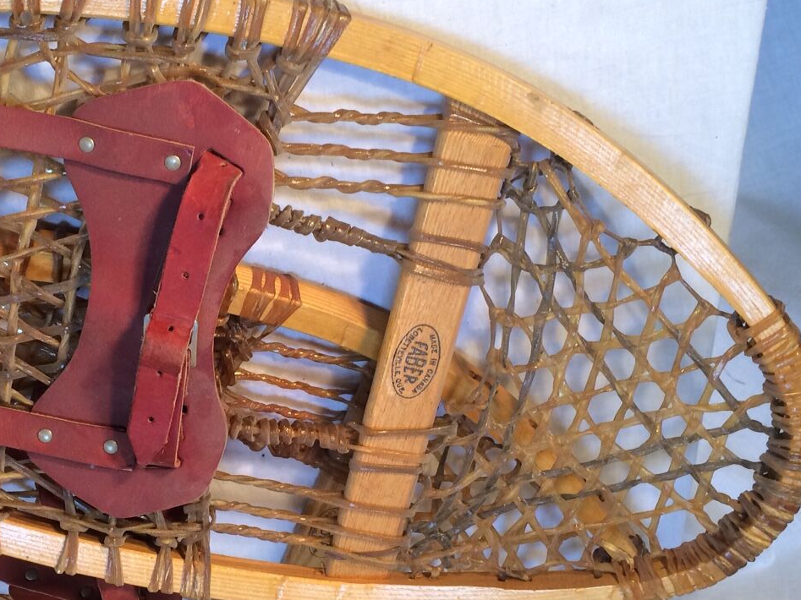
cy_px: 371
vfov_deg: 29.0
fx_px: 1157
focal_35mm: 50
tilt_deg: -56.9
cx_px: 207
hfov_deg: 37.3
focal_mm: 4.15
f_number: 2.2
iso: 40
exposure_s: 1/33
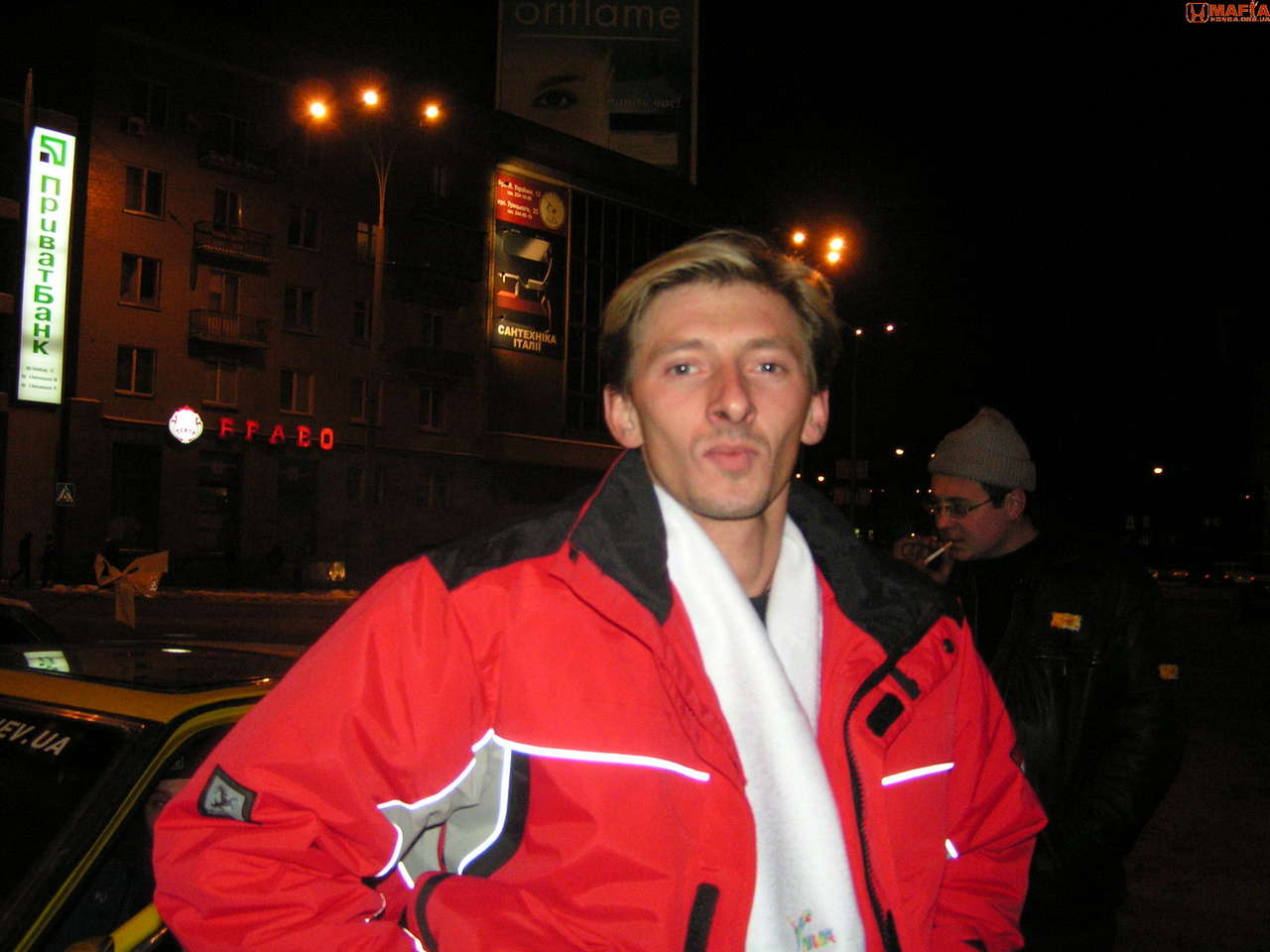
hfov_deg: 49.0
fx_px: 1394
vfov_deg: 37.7
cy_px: 476
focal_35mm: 38
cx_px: 635
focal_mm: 6.3
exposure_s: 1/40
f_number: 2.8
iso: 200
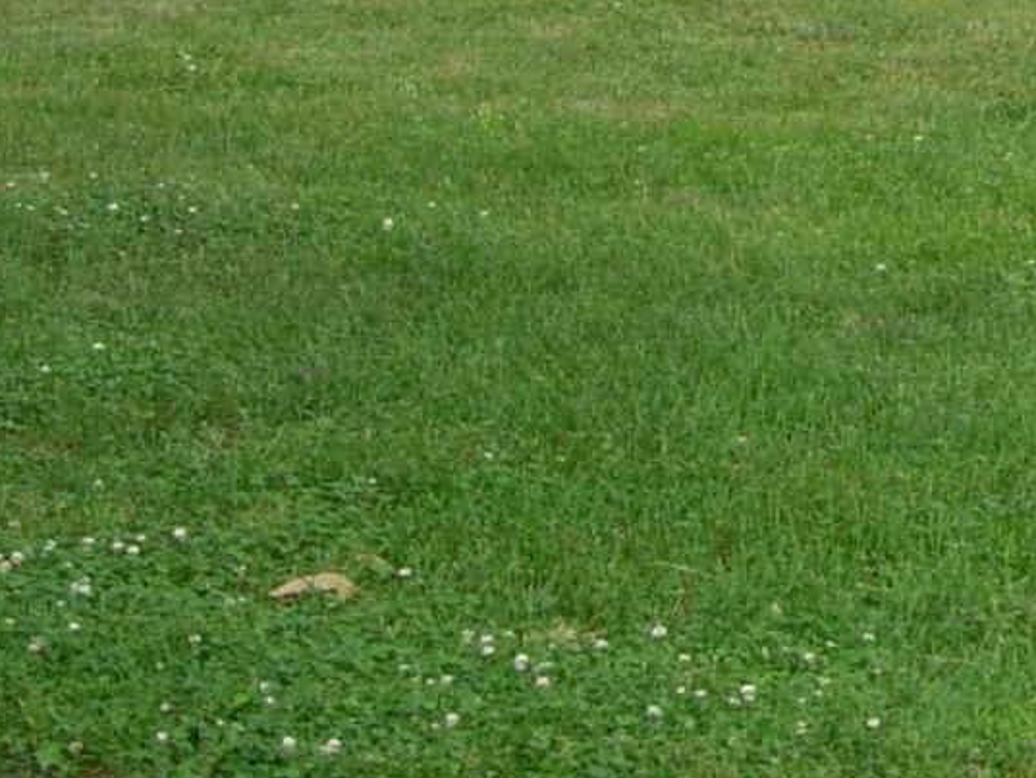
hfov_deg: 12.8
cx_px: 1595
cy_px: -403
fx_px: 4341
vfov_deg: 9.9
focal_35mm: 145
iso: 79
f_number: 2.8
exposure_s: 1/228
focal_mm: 7.8
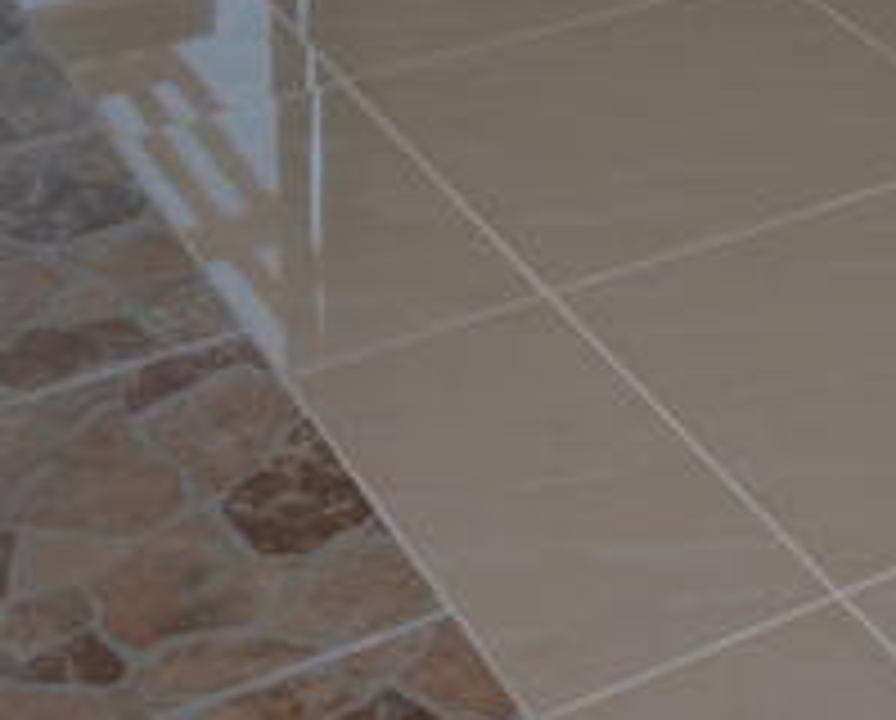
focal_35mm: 98
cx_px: 1060
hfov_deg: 18.5
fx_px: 2604
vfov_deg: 13.0
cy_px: -855
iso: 100
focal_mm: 12
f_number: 5.6
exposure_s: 1/125
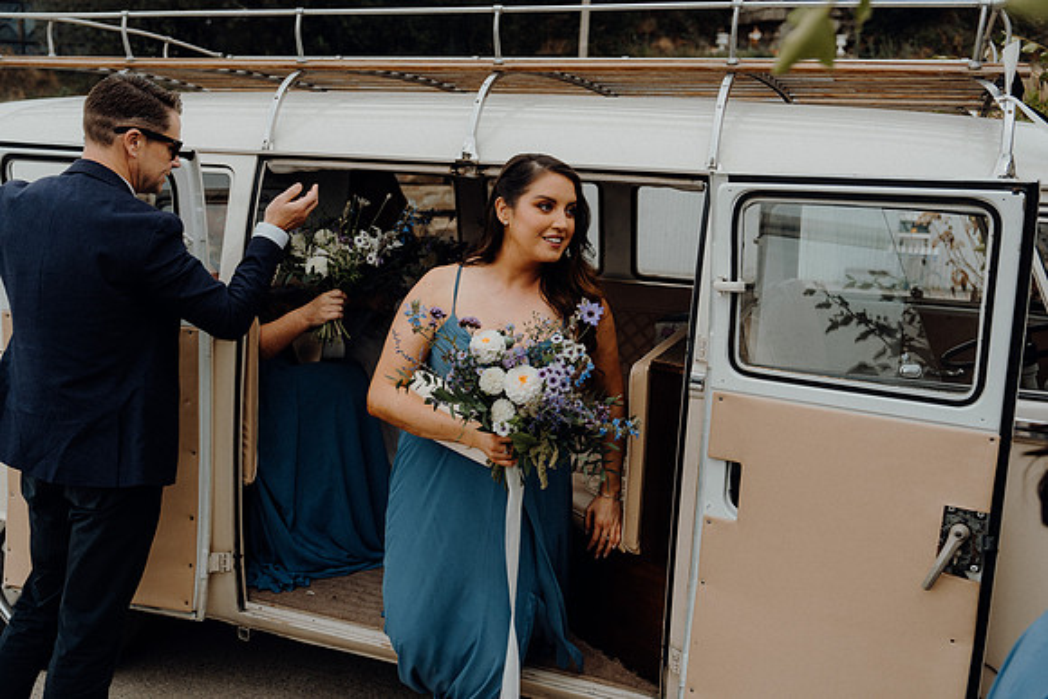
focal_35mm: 33
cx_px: 524
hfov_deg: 57.2
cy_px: 350
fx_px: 961
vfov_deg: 40.0
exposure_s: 1/200
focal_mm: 33
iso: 125
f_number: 3.5
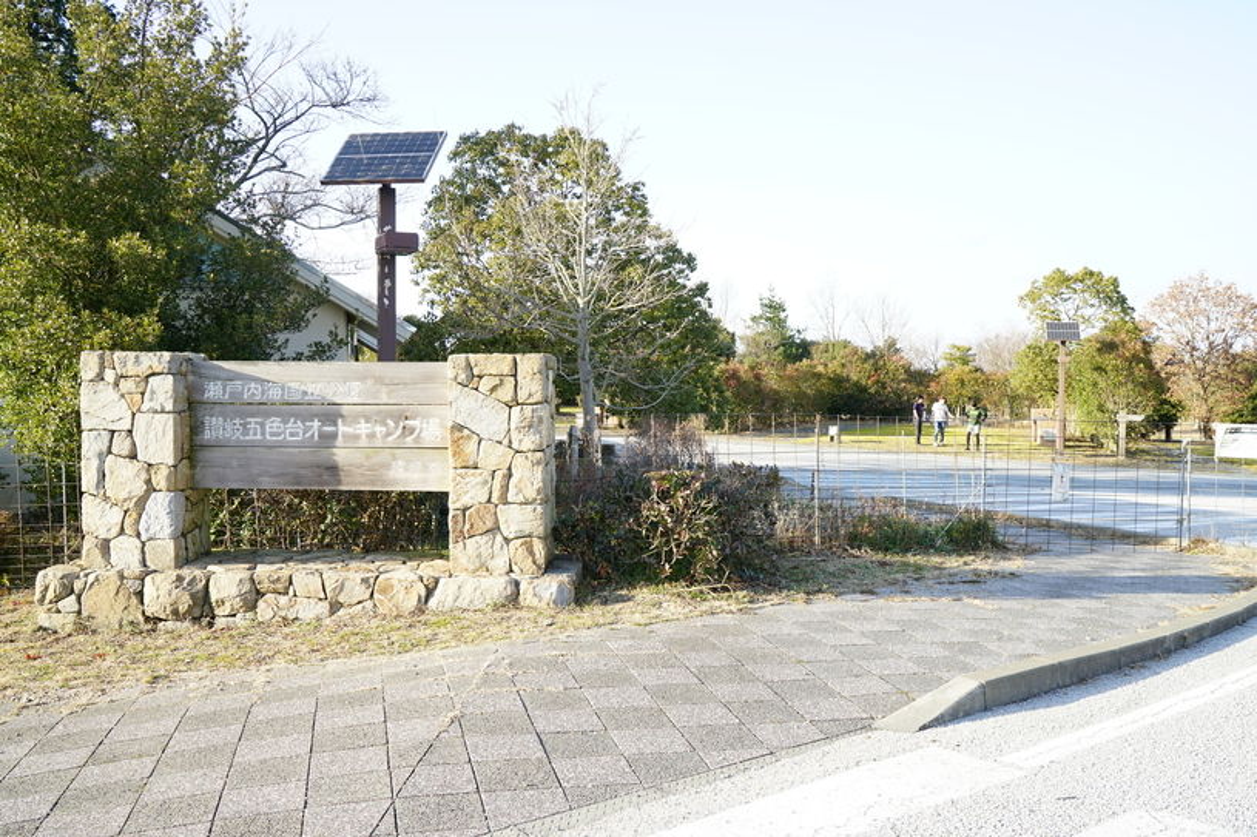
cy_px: 418
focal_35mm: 32
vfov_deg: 41.1
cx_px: 628
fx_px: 1117
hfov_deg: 58.7
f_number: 11
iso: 250
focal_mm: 32
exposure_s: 1/60
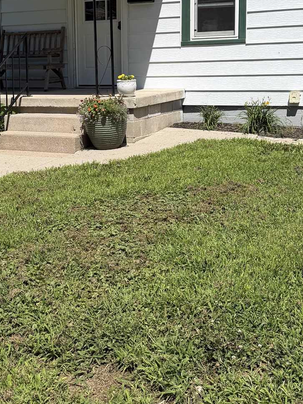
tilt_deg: -8.3
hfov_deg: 25.4
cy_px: 144
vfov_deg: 33.6
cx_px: 87
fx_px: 665
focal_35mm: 57
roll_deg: +1.7
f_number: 1.78
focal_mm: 6.76
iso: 80
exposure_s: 1/4975
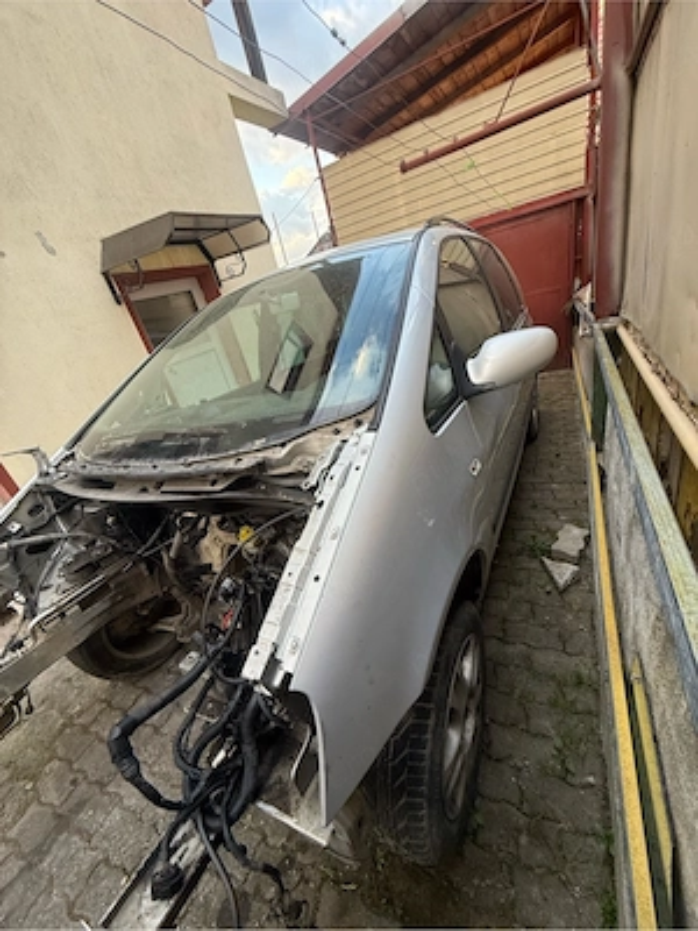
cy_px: 466
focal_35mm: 14
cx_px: 349
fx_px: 376
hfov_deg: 85.7
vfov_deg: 102.1
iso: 200
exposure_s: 1/99
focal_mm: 2.22
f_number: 2.2
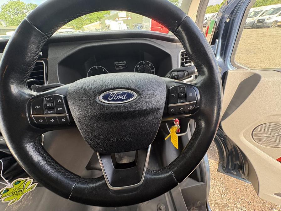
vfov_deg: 85.7
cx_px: 140
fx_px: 114
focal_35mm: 14
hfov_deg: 102.1
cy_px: 106
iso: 160
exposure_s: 1/99
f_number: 2.2
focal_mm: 2.22
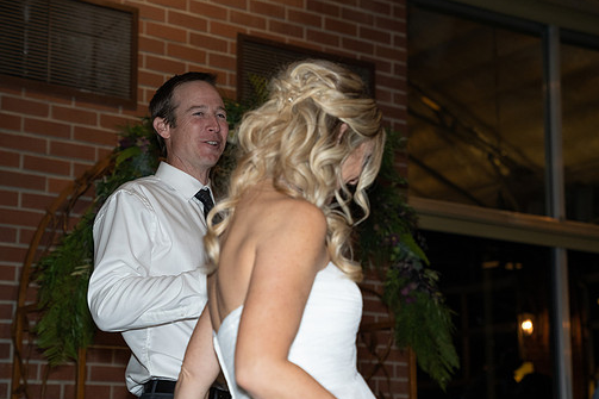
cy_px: 215
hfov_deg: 27.0
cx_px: 307
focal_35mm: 75
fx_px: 1247
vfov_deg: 18.2
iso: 2500
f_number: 3.5
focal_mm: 65
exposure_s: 1/125
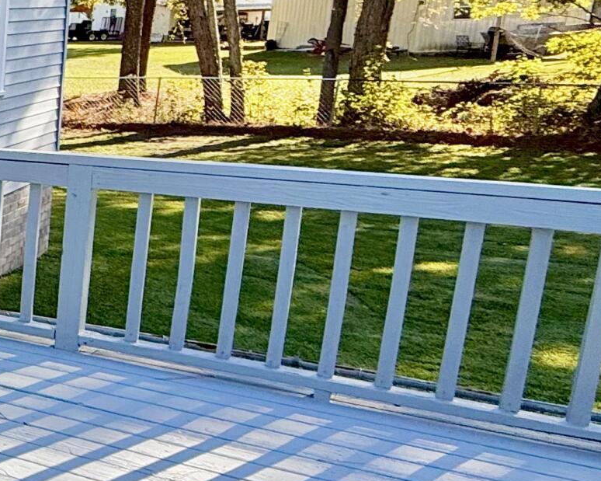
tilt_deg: -10.7
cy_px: 208
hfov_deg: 22.6
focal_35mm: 53
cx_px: -450
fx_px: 943
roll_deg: +1.4
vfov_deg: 28.6
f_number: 2.2
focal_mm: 2.22
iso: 50
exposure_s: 1/502
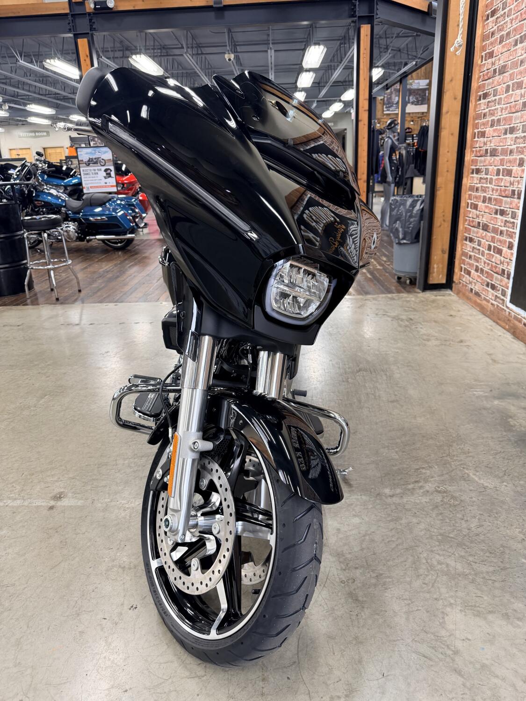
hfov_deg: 56.8
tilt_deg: -19.7
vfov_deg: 71.6
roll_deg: +1.9
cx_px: 263
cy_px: 350
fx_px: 486
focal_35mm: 24
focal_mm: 6.76
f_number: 1.78
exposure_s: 1/60
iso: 200
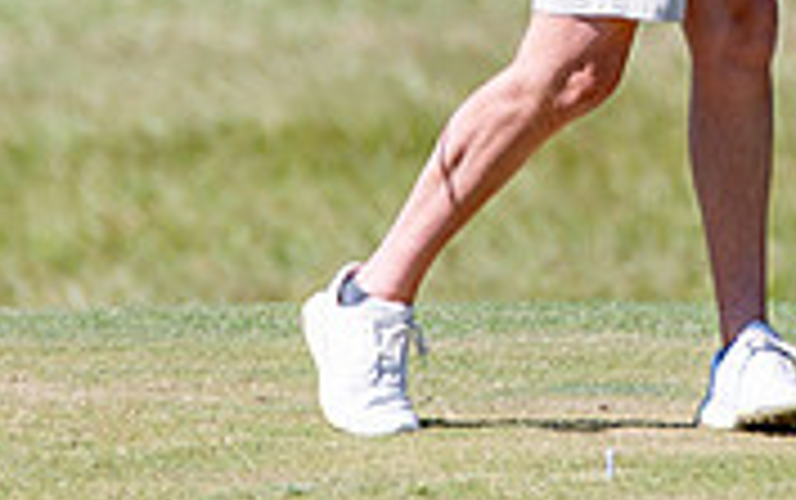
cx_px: 728
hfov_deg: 1.8
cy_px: -437
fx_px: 25883
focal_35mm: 1192
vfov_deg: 1.1
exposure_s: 1/1250
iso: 100
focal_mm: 195
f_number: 2.8
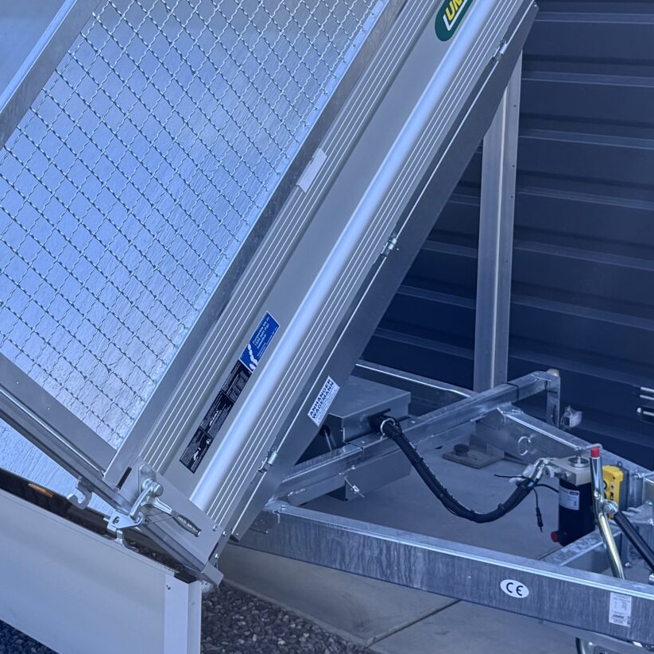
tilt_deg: -10.8
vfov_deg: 26.0
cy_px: 255
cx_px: 153
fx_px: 1411
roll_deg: +0.4
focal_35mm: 66
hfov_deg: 25.7
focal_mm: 6.76
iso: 80
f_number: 1.78
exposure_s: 1/1261
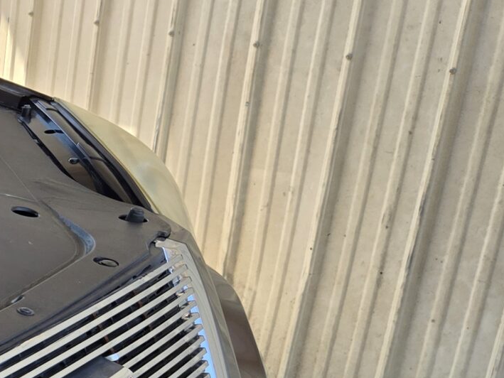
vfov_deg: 17.5
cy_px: 341
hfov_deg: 18.4
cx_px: -404
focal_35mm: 83
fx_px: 1209
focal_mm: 5.4
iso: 25
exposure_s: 1/310
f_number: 1.8
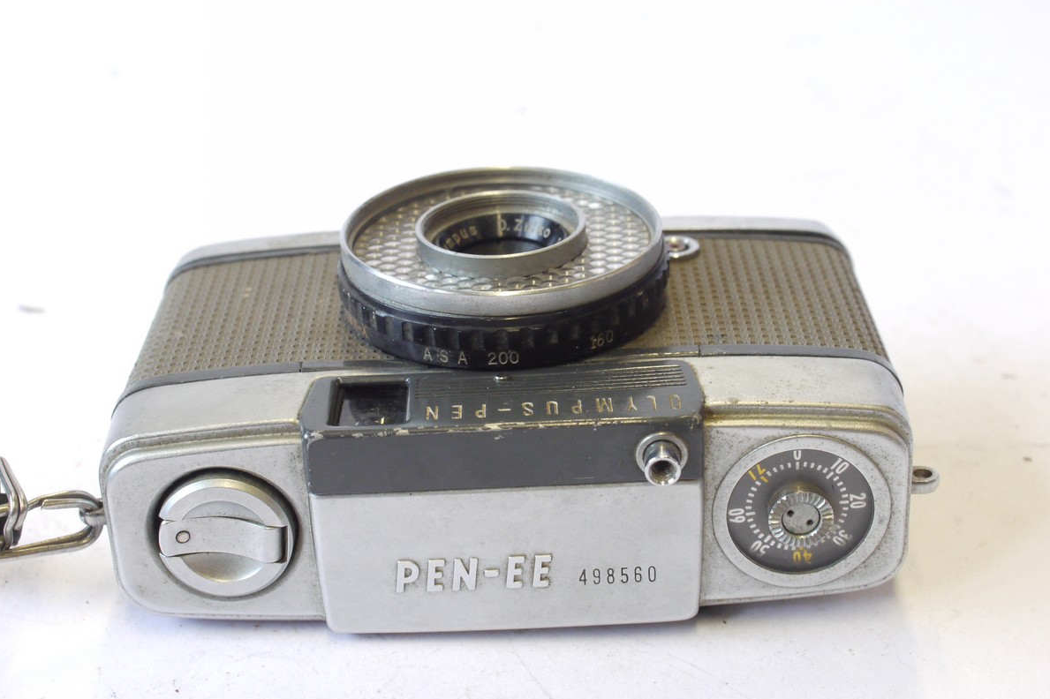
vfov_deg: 21.6
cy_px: 361
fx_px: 1837
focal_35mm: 63
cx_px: 521
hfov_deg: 31.9
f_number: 7.1
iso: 800
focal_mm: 30
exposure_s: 1/60
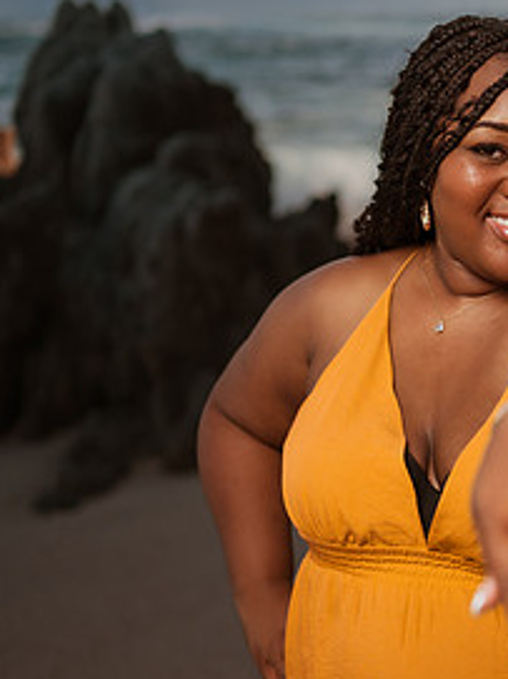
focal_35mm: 72
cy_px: 357
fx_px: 1410
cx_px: 508
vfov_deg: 27.0
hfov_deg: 19.8
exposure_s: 1/3200
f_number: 1.8
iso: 100
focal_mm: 35
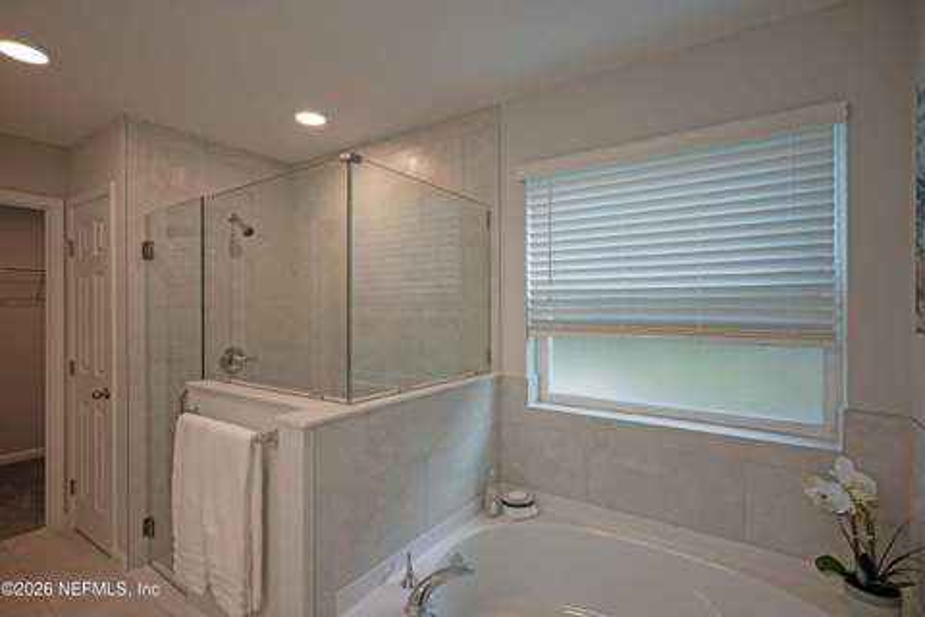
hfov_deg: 93.3
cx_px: 462
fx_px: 437
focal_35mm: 17
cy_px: 308
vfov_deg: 70.4
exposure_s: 1/250
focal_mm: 17
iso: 125
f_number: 8
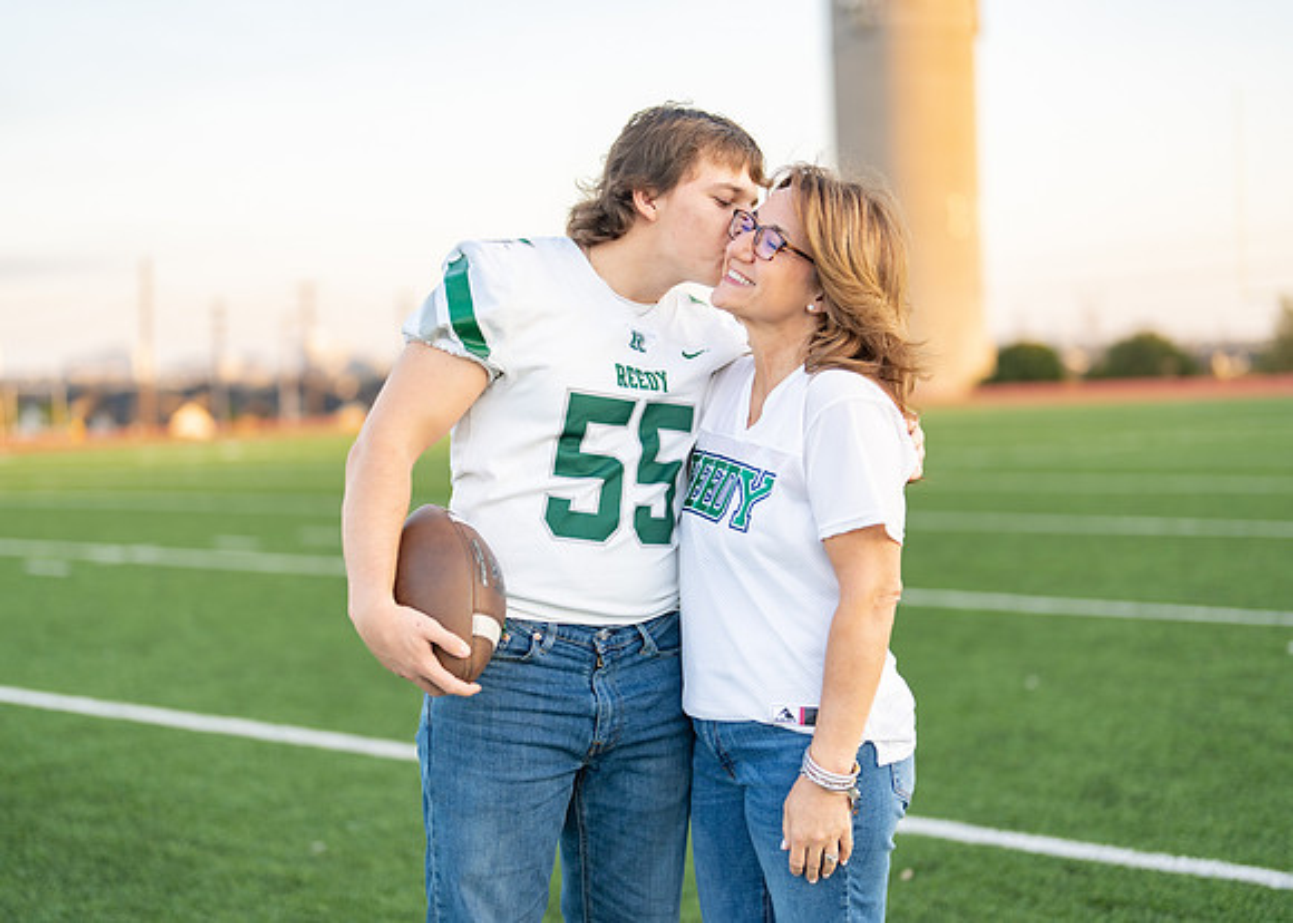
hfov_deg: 36.9
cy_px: 462
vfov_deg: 26.8
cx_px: 646
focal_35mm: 53
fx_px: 1938
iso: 100
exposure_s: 1/1000
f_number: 1.2
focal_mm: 50
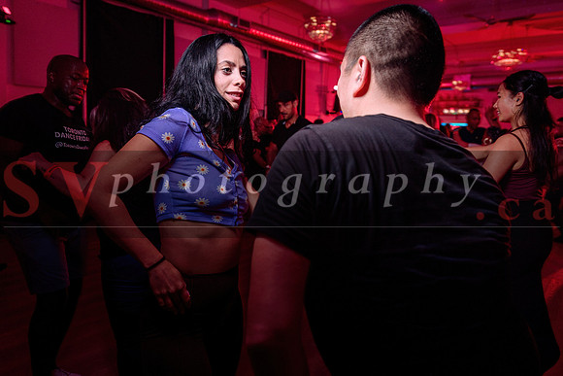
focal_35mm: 27
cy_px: 164
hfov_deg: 67.3
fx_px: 423
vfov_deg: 47.8
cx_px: 282
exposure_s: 1/50
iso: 800
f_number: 3.2
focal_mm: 24
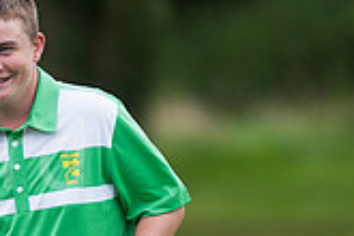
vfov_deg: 1.3
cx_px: -187
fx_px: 10354
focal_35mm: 1053
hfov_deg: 2.0
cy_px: 174
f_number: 4
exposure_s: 1/1600
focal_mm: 300
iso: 800
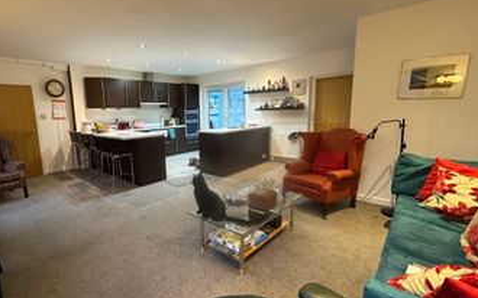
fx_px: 234
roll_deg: +1.2
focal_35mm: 18
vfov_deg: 65.0
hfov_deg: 90.0
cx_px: 193
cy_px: 149
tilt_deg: -9.2
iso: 500
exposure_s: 1/50
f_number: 2.2
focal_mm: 2.22
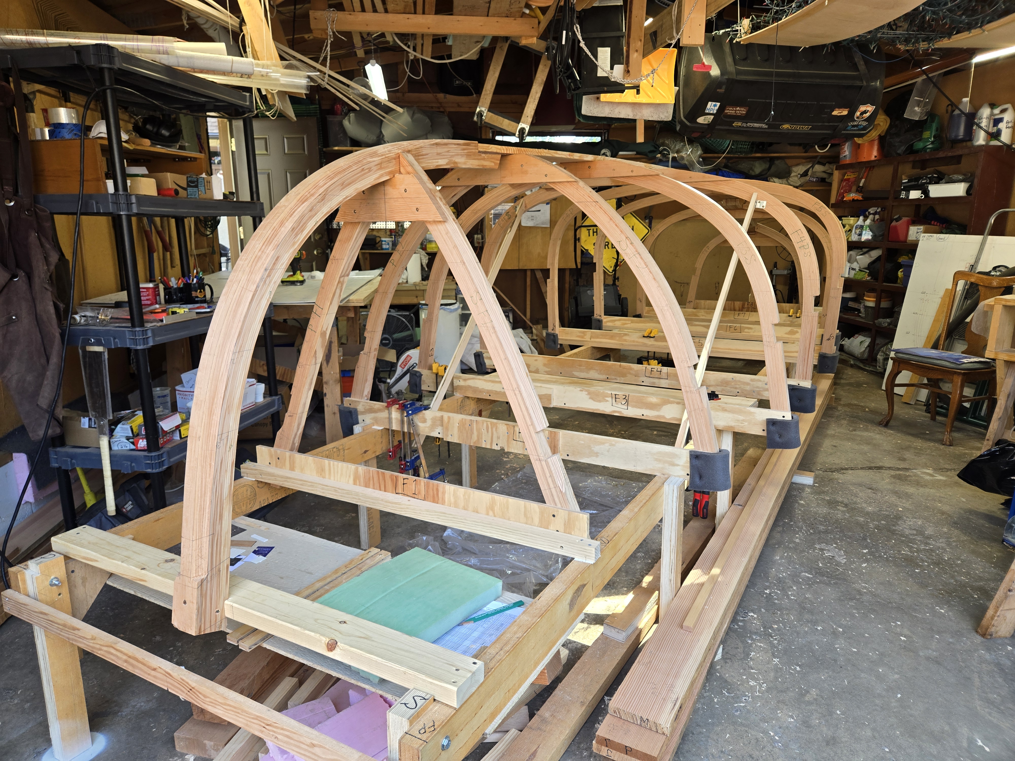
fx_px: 674
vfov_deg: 58.9
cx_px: 508
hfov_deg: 73.9
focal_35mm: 23
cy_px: 380
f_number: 1.8
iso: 64
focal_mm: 5.4
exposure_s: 1/120
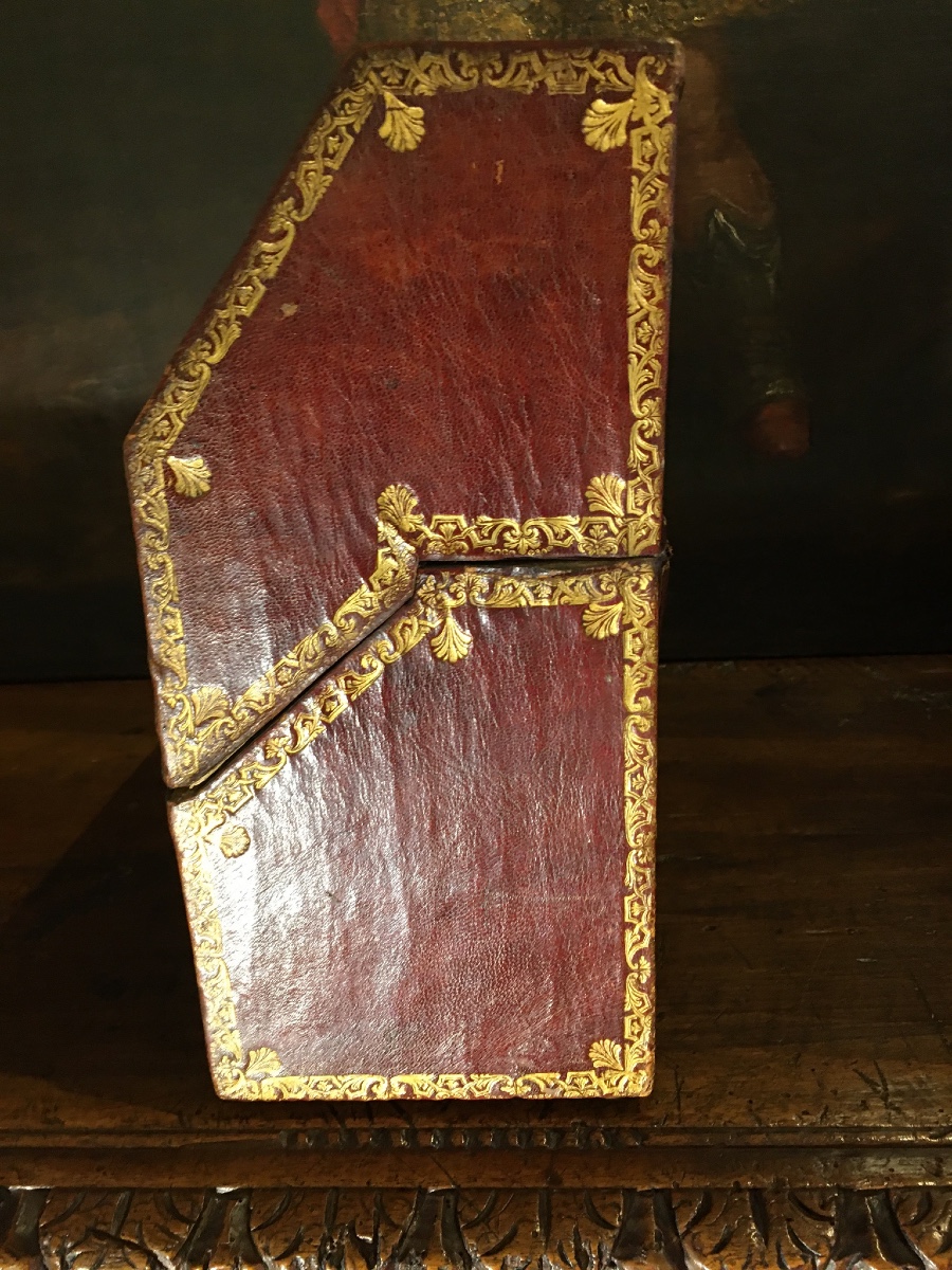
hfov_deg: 48.2
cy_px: 635
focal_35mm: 29
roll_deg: +1.6
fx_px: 1063
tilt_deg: -17.7
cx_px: 476
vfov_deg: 61.7
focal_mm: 4.15
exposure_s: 1/17
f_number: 2.2
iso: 100
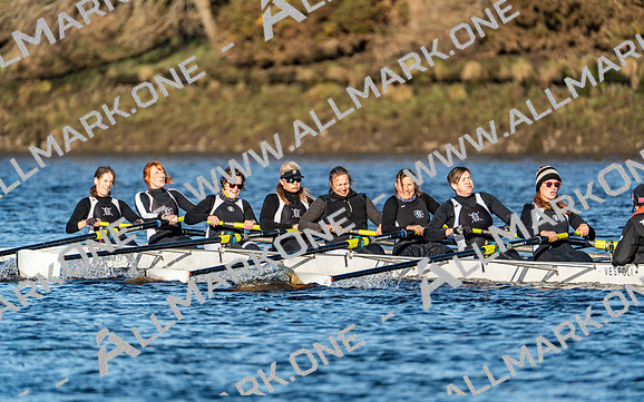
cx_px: 322
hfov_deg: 3.4
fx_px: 10774
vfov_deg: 2.1
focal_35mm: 614
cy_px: 204
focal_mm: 600
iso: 400
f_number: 6.3
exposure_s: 1/2000
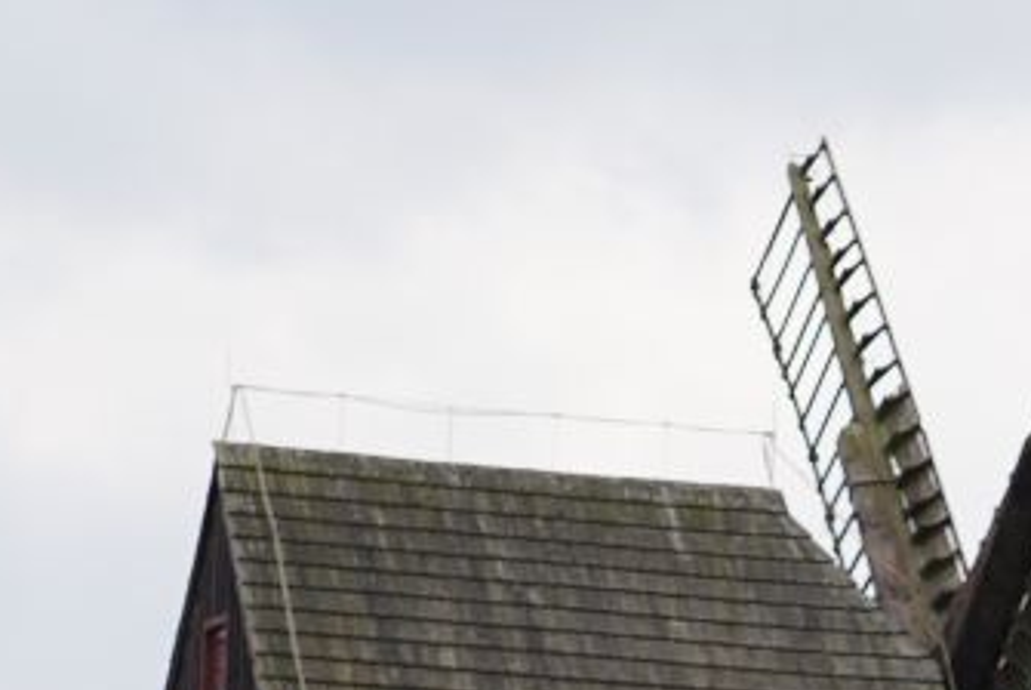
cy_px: 1386
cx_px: 1136
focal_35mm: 255
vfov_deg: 5.3
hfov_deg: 8.0
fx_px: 7309
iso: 100
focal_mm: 57
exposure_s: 1/500
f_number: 5
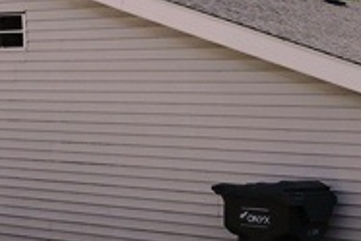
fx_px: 862
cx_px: 309
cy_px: 142
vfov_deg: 15.9
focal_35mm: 86
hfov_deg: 23.2
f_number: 3.3
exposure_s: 1/1600
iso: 100
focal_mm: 4.3
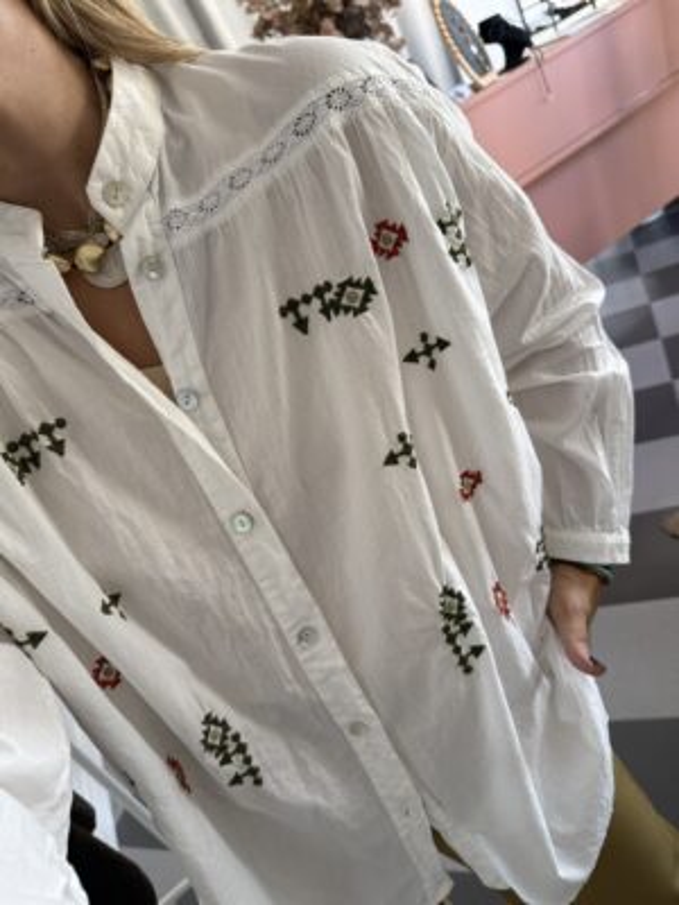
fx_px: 628
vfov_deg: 71.6
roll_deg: +29.7
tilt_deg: -25.8
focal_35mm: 24
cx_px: 340
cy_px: 452
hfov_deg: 56.8
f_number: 1.78
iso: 200
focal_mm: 6.76
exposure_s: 1/121
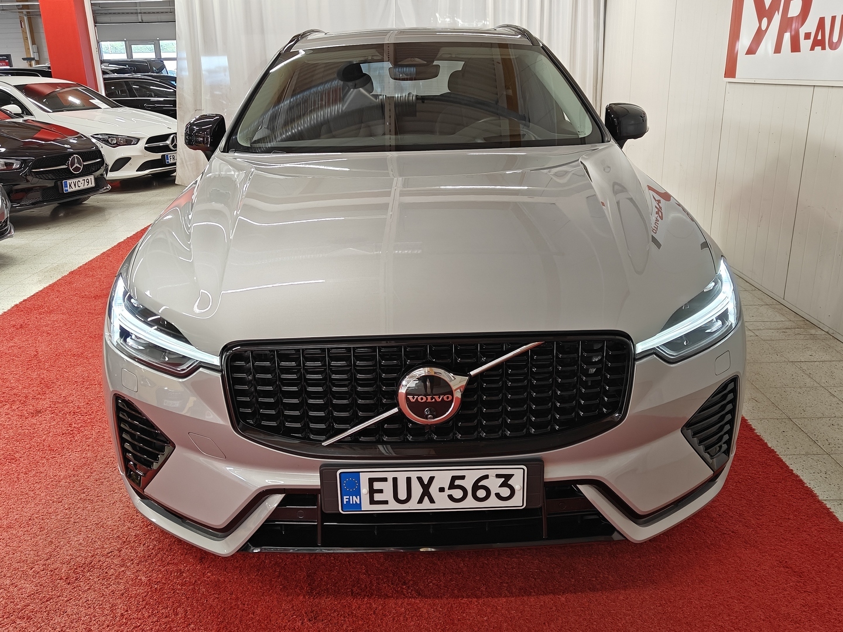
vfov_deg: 46.8
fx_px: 731
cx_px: 422
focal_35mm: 30
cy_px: 316
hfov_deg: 60.0
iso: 80
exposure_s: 1/120
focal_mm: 5.59
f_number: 1.8
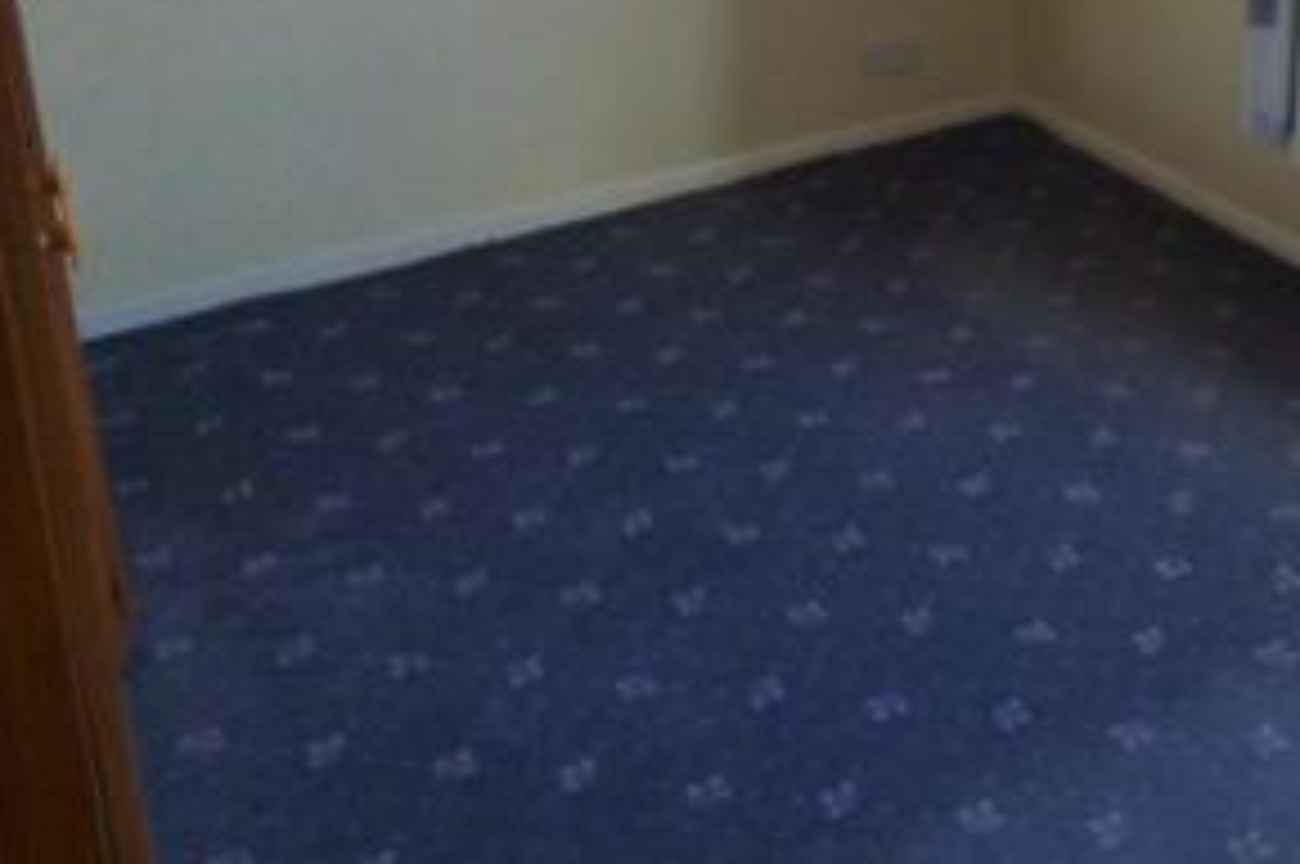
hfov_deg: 41.5
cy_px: -56
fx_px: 1515
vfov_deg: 29.1
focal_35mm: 42
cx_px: 1244
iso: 200
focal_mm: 3.58
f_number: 2.8
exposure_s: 1/125
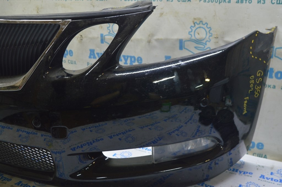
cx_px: 141
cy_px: 94
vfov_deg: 33.0
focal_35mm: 40
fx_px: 317
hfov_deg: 48.0
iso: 400
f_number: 5.6
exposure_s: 1/20
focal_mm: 27
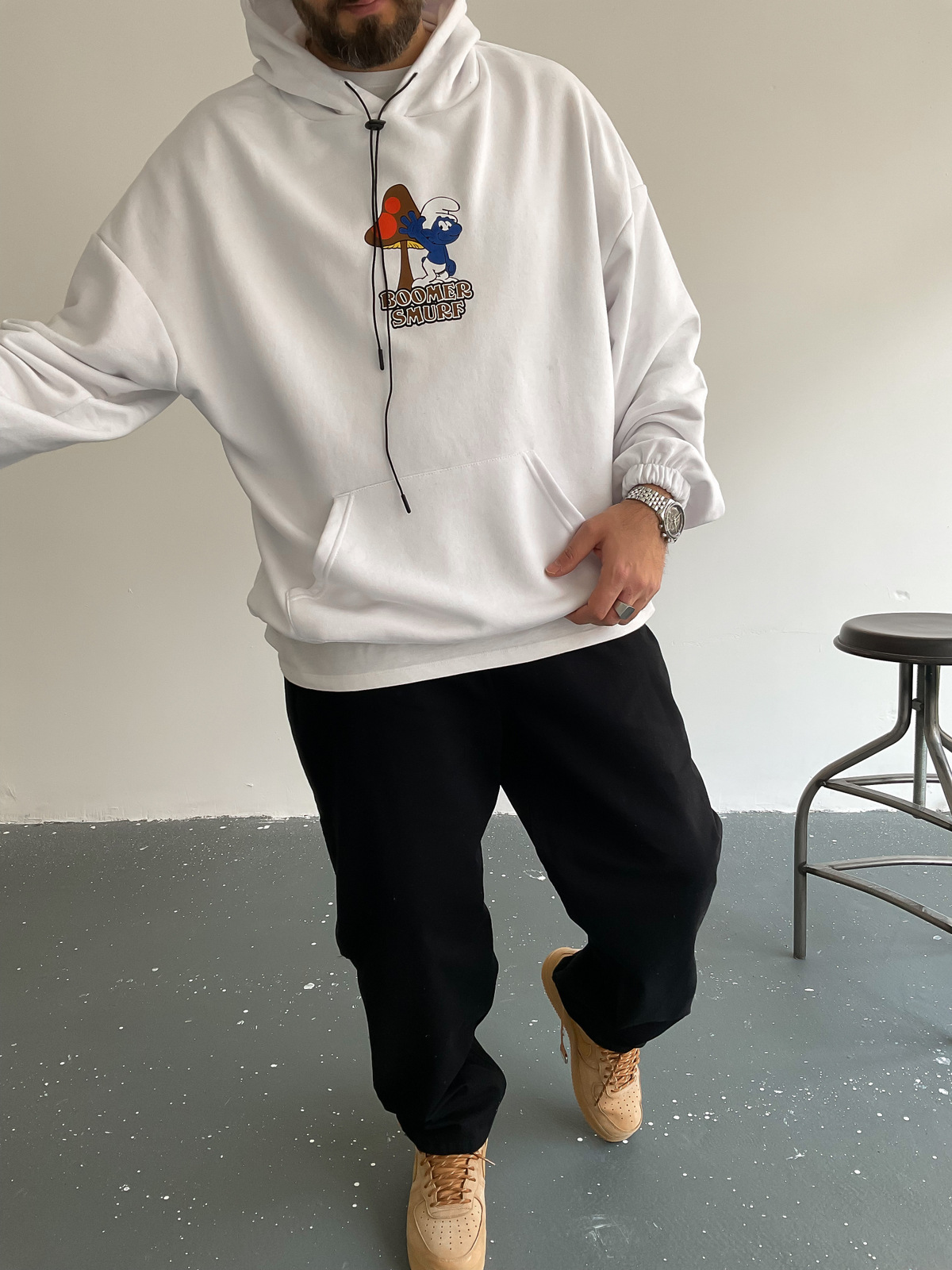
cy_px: 635
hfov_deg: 48.2
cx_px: 476
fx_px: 1063
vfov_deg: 61.7
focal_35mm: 29
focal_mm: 3
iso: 40
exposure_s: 1/120
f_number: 1.8
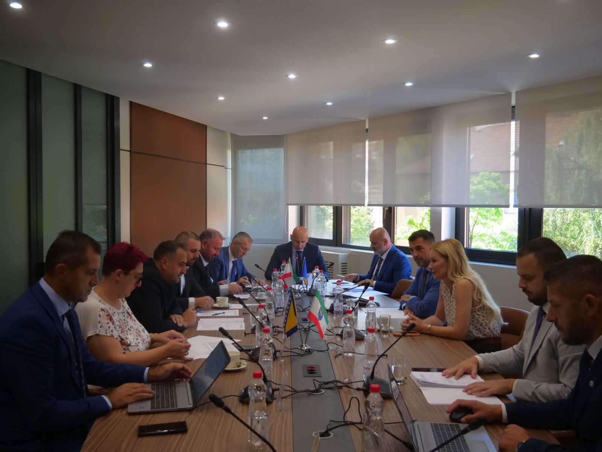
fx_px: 626
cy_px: 226
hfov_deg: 51.4
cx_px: 301
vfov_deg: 39.7
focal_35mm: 36
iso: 320
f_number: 3.9
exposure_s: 1/60
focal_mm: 18
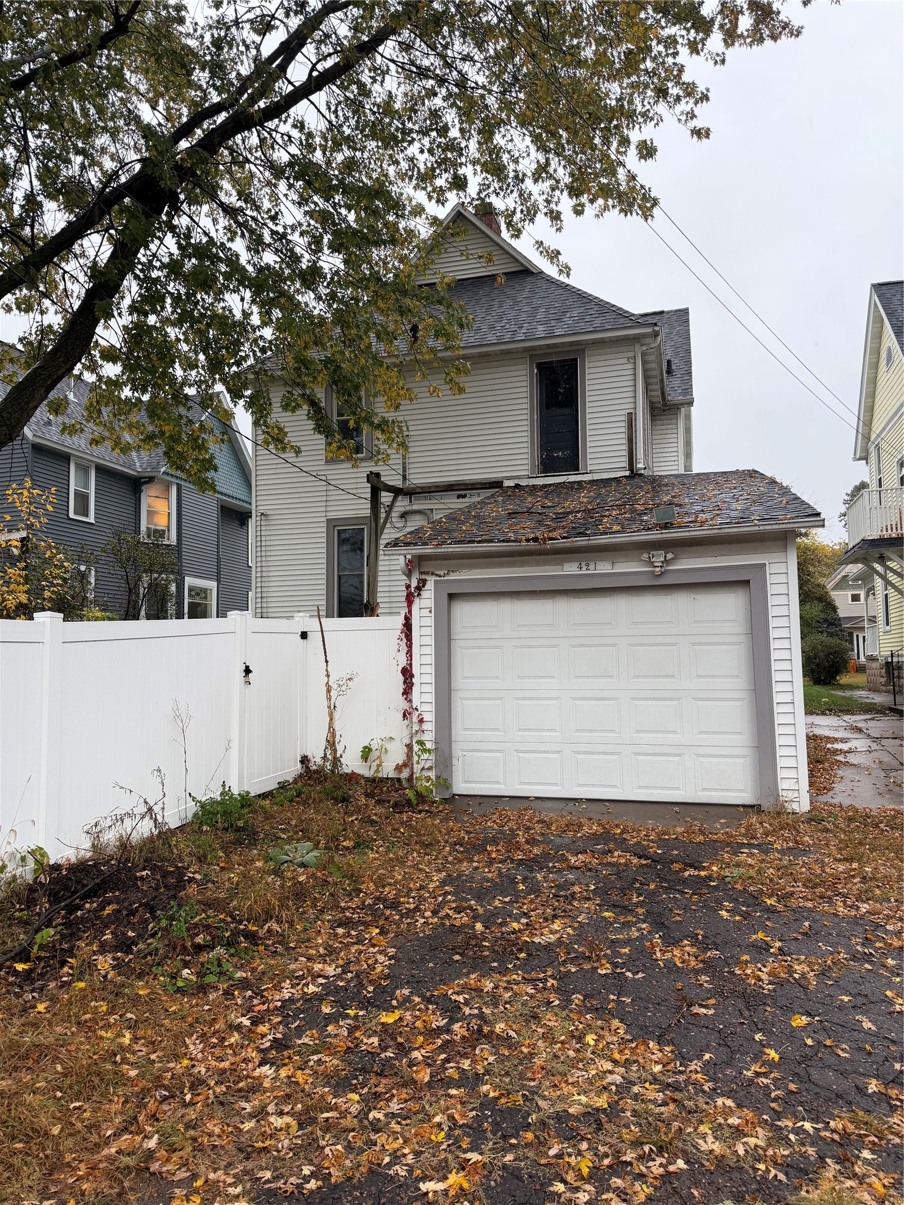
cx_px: 452
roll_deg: +0.7
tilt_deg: +7.0
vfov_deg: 71.6
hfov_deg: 56.8
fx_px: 836
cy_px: 602
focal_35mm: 24
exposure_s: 1/121
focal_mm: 6.76
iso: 100
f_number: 1.78
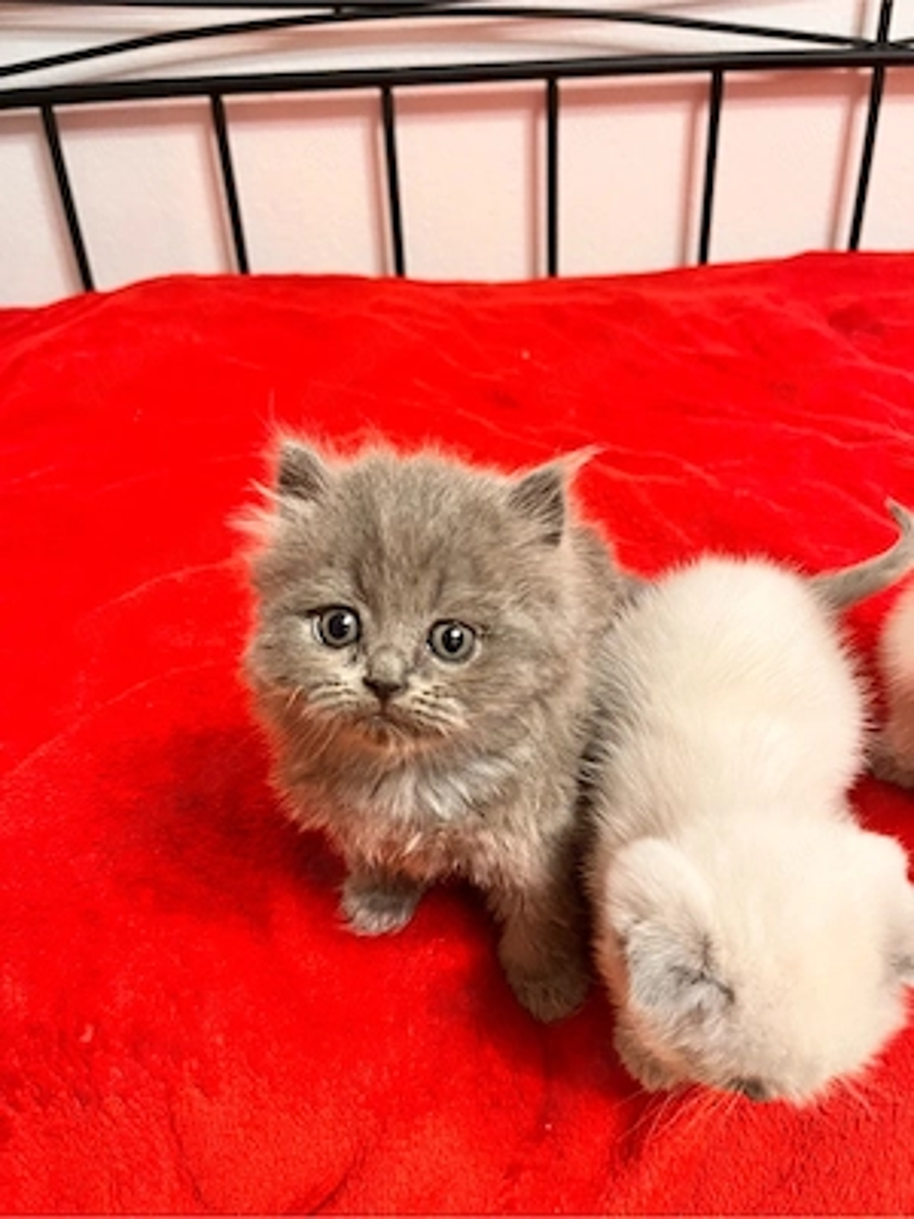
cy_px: 610
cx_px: 457
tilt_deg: -31.4
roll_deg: +3.3
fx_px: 915
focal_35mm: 26
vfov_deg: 67.3
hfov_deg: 53.1
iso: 250
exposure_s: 1/50
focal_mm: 5.1
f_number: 1.6
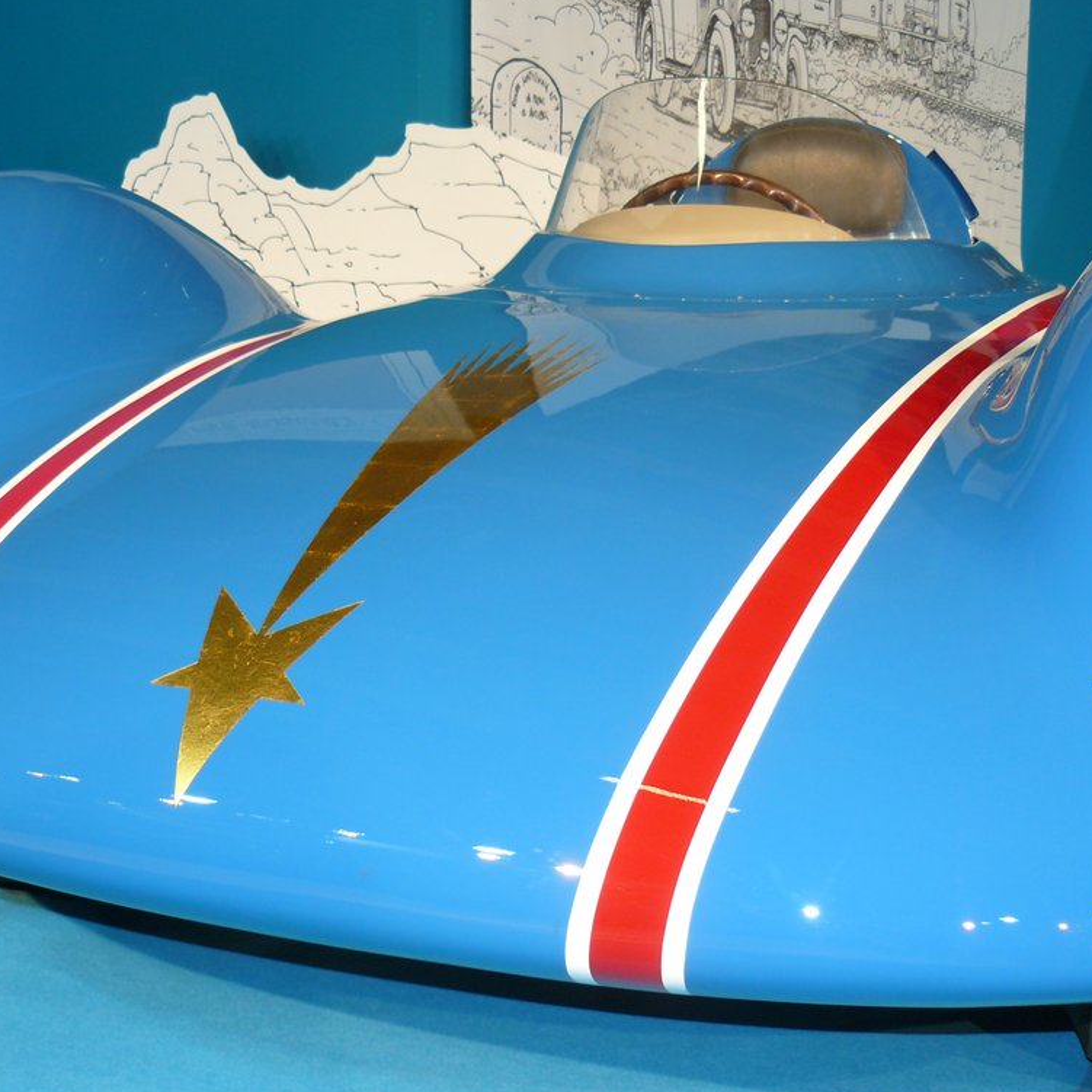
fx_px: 1677
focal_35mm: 47
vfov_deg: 36.1
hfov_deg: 36.0
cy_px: 550
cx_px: 459
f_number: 2.8
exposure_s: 1/40
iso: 100
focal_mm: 6
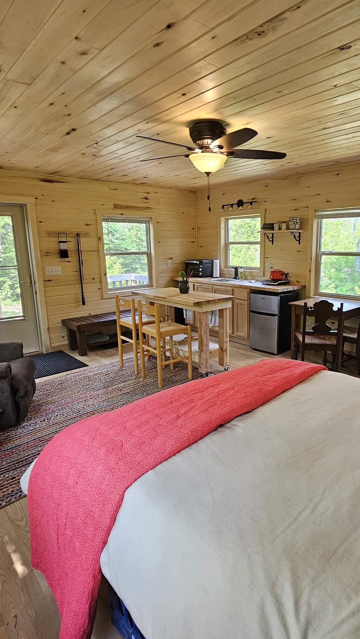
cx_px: 219
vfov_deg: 89.6
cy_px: 319
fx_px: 322
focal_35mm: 19
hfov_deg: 57.8
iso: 100
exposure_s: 1/60
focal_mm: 2.2
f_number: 2.2
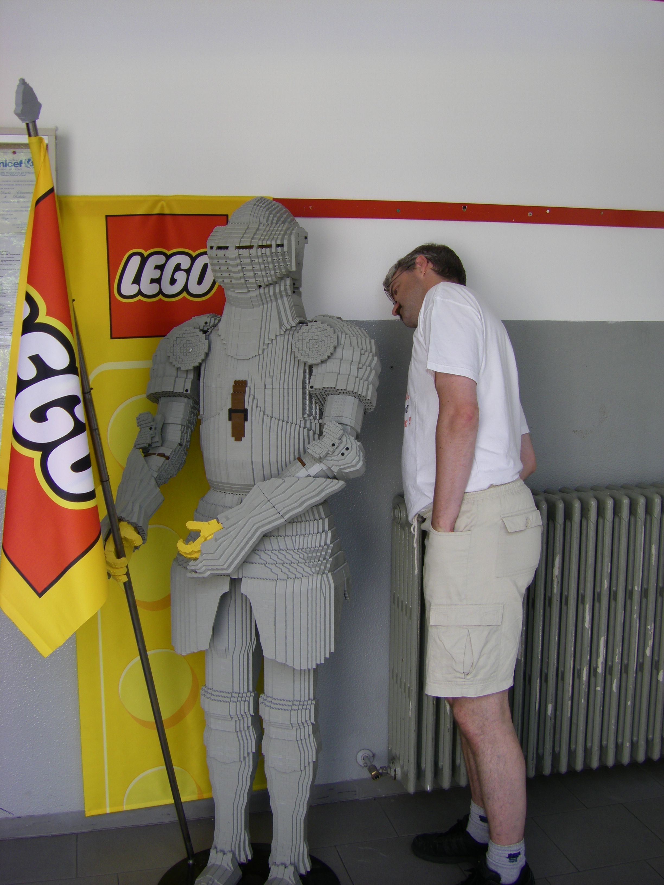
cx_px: 332
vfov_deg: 49.0
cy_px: 442
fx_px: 972
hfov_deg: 37.7
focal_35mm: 38
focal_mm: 6.3
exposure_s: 1/60
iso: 64
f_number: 3.5
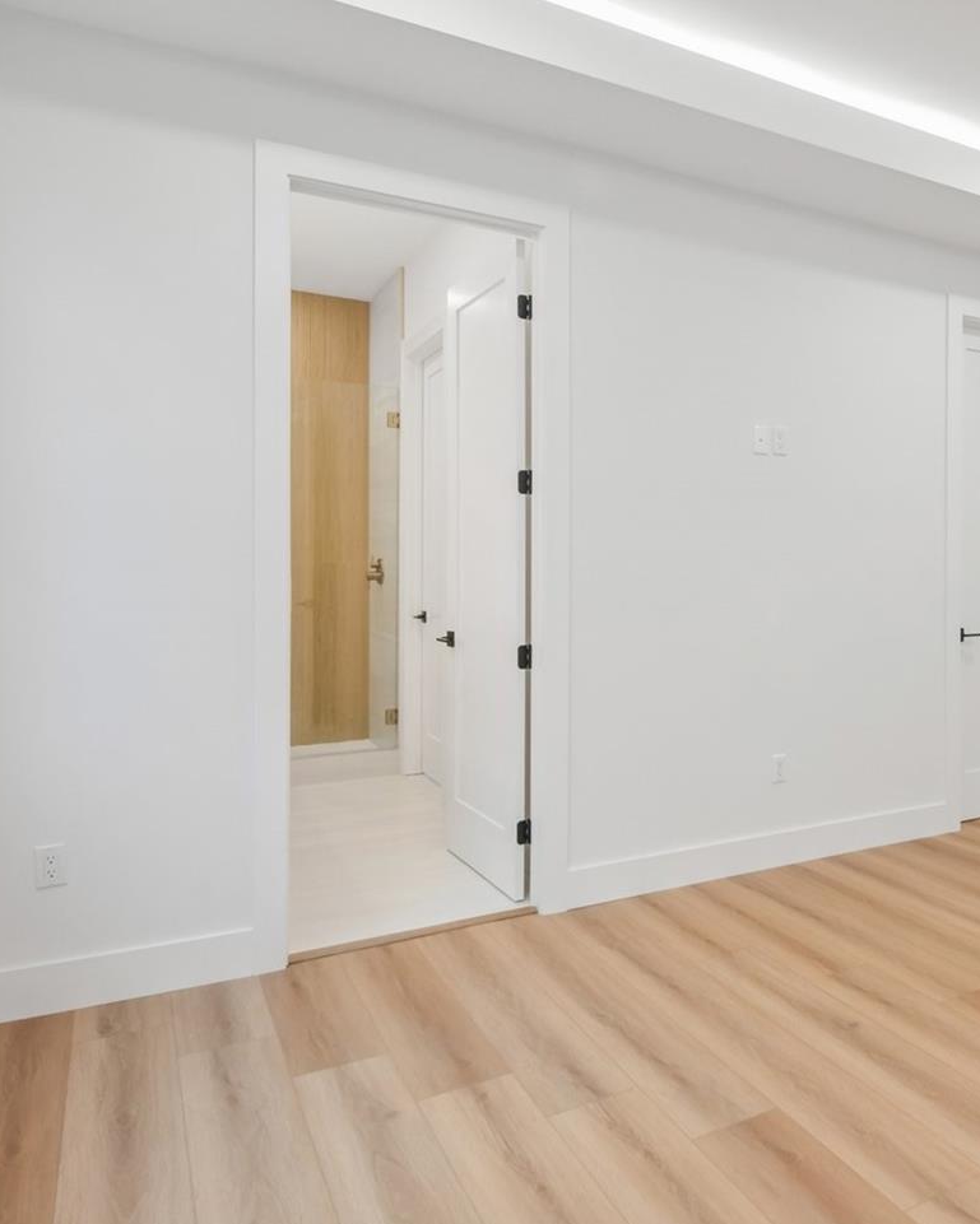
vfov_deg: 68.1
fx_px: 906
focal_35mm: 25
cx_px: 761
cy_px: 608
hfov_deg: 53.6
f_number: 8
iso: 400
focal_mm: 16
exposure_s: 1/30
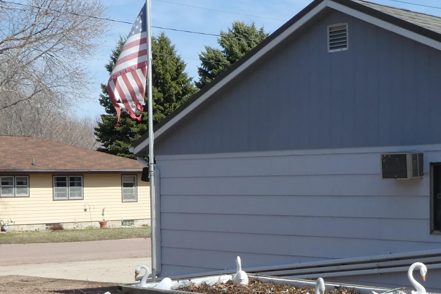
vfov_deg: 18.8
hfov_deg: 27.8
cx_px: 319
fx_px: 882
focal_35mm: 72
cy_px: 230
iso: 80
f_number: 3.3
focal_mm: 4.3
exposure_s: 1/800
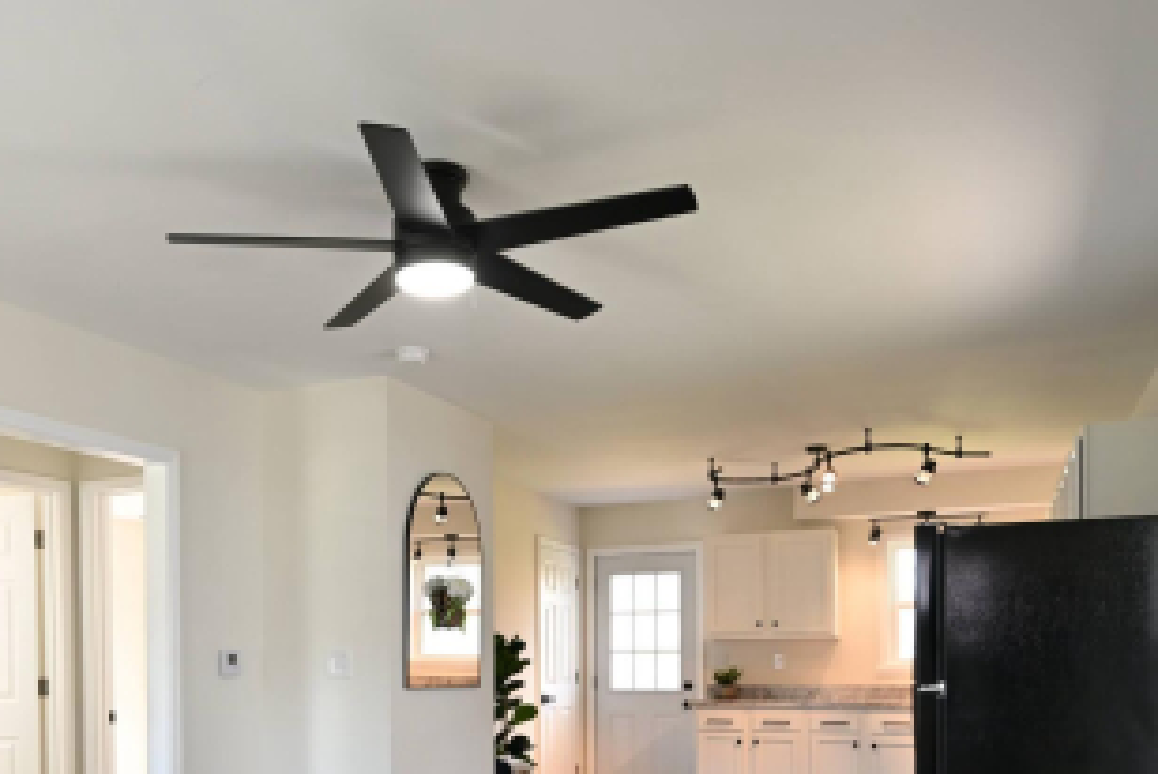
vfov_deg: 36.9
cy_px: 669
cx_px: 434
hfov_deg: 55.1
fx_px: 1095
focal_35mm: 34
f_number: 5.6
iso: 560
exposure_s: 1/40
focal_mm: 14
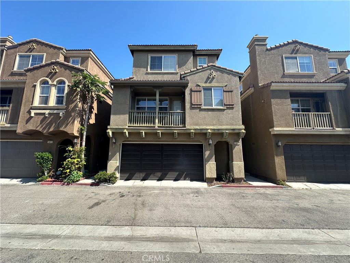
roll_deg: -1.9
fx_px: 142
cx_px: 175
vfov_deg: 85.7
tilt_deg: +9.1
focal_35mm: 14
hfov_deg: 102.1
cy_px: 132
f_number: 2.2
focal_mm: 2.22
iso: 40
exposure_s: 1/779
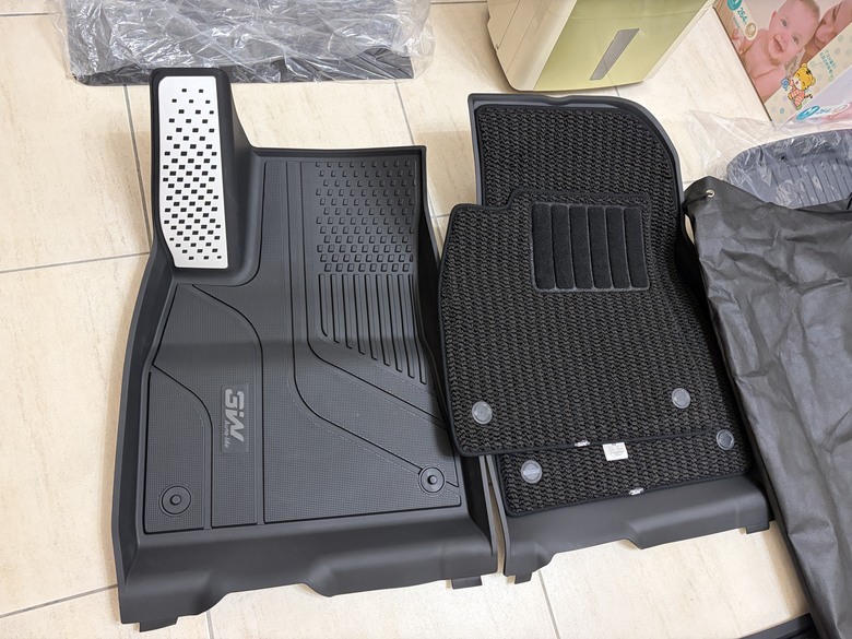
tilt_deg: -66.0
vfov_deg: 53.1
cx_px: 426
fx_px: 640
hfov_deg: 67.3
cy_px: 320
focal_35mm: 26
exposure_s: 1/60
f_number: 1.6
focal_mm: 5.96
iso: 320
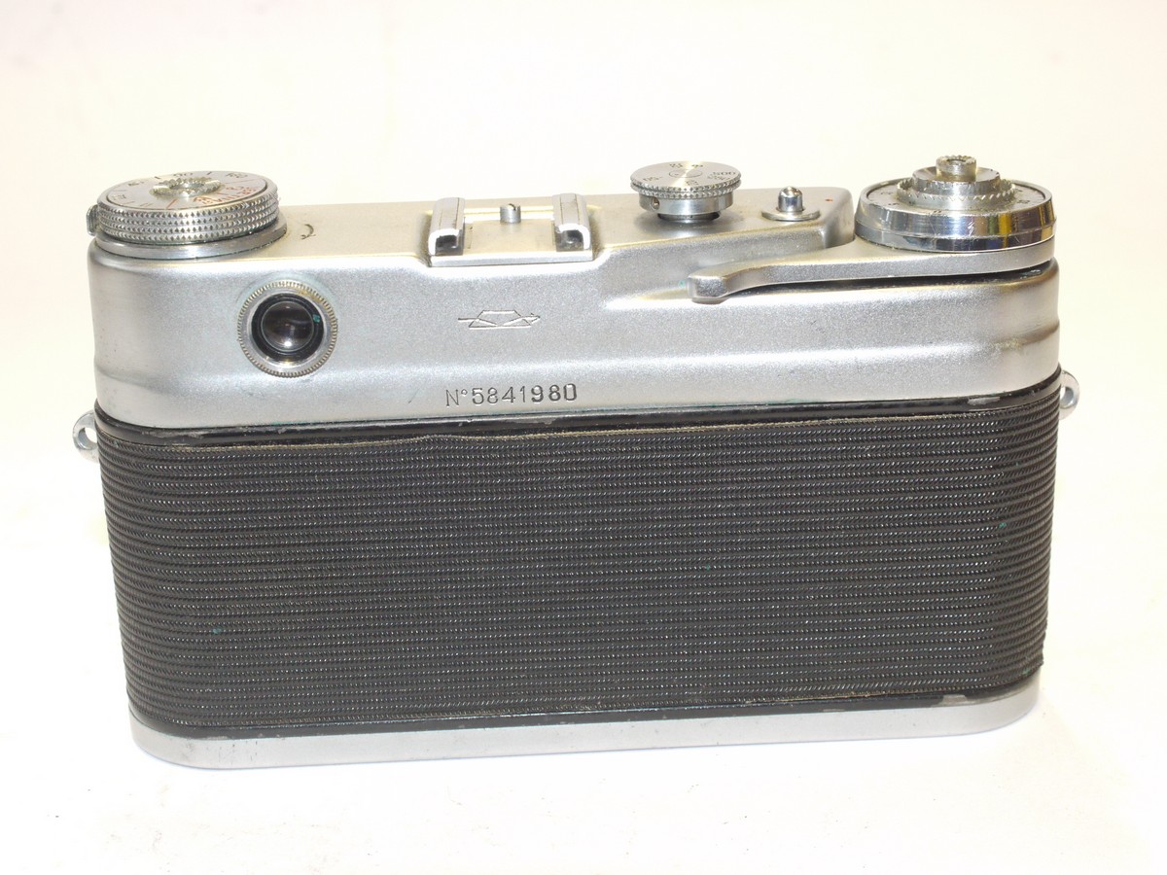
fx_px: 2023
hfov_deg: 32.2
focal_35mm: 60
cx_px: 584
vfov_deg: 24.4
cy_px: 438
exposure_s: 1/25
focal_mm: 30
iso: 800
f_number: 9
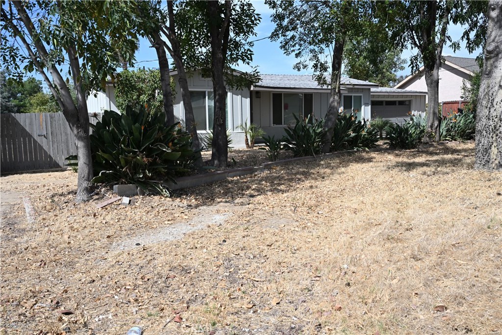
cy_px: 168
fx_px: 439
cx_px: 251
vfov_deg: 41.7
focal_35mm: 32
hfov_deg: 59.5
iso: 500
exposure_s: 1/640
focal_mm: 31.5
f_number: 11
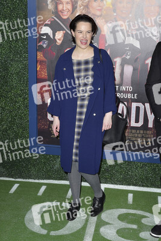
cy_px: 120
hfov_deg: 28.1
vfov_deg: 41.1
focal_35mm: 48
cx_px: 80
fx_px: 322
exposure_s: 1/250
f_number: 6.3
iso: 500
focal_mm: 48
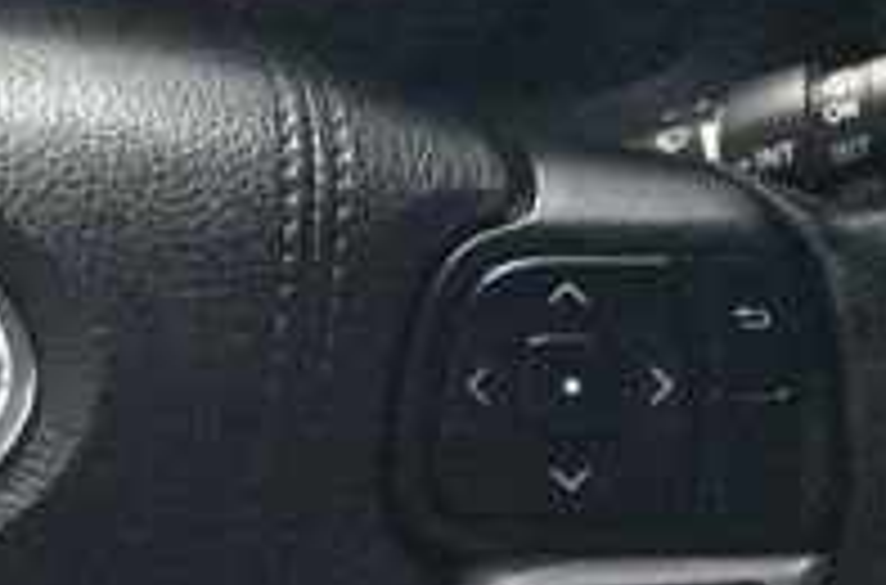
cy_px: 378
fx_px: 4980
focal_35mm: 203
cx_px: -171
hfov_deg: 10.0
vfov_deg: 6.7
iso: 12800
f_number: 4.5
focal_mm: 26
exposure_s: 1/60
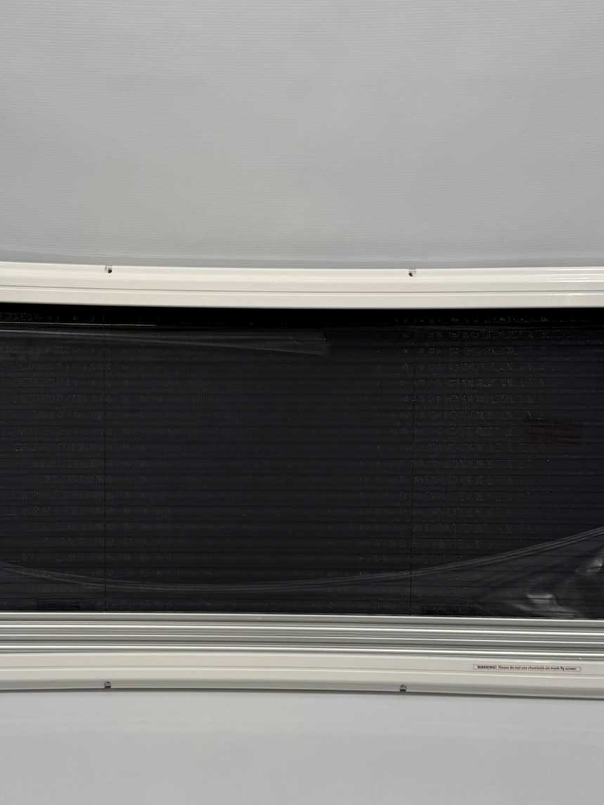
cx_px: 247
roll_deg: -0.8
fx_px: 1001
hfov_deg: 33.5
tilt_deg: -15.9
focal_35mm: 43
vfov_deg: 43.8
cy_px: 446
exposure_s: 1/297
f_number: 1.78
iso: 80
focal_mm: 6.76
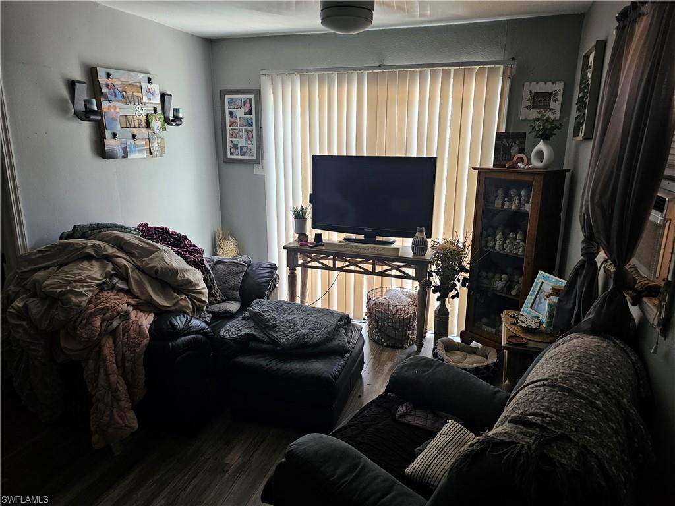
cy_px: 253
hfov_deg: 73.9
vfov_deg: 58.9
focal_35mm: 23
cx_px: 338
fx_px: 448
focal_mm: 6.3
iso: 250
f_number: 1.7
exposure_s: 1/44
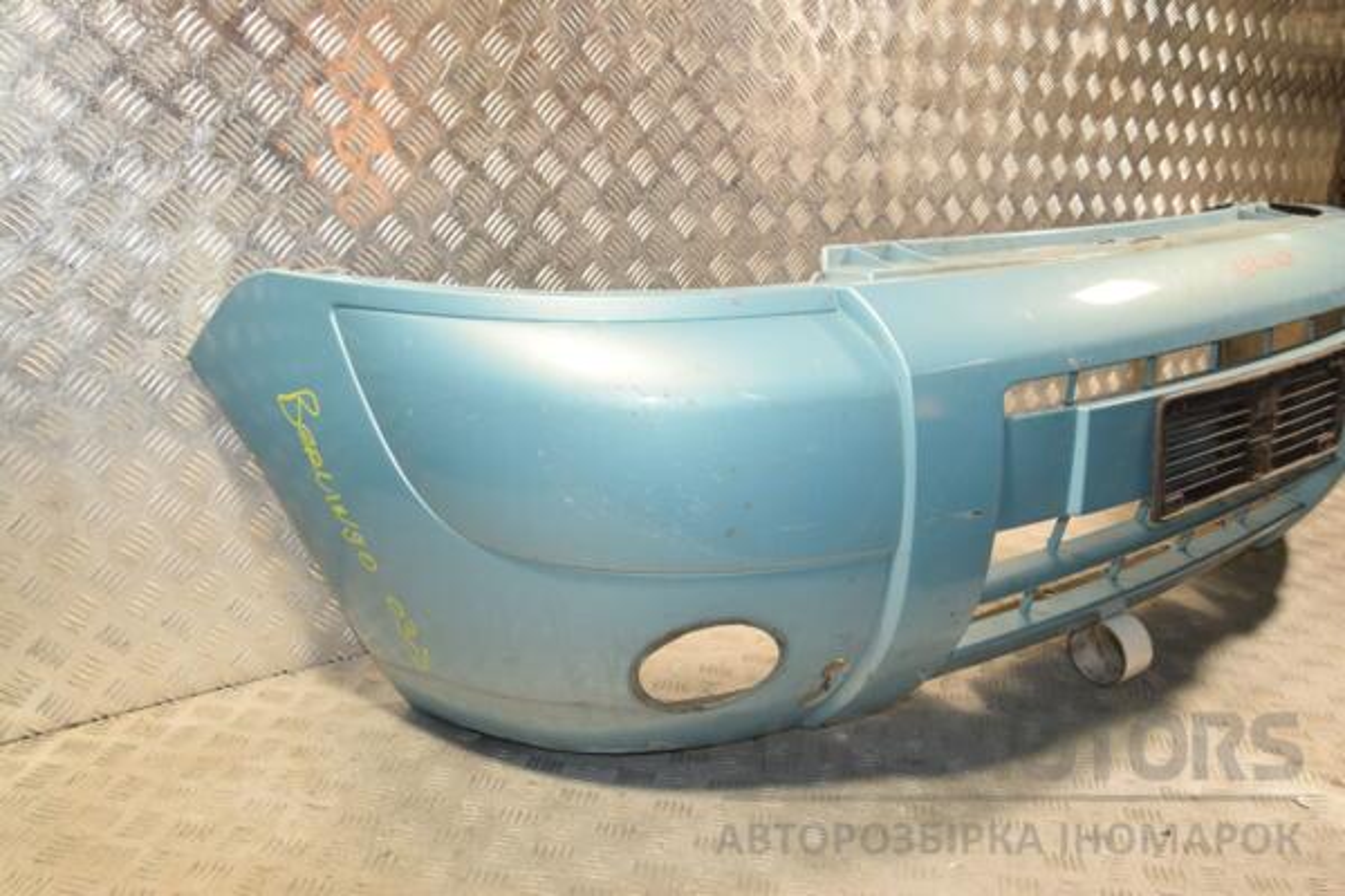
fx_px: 1177
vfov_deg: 41.7
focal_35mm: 32
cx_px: 672
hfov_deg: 59.5
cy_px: 448
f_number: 8
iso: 800
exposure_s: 1/200
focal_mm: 21
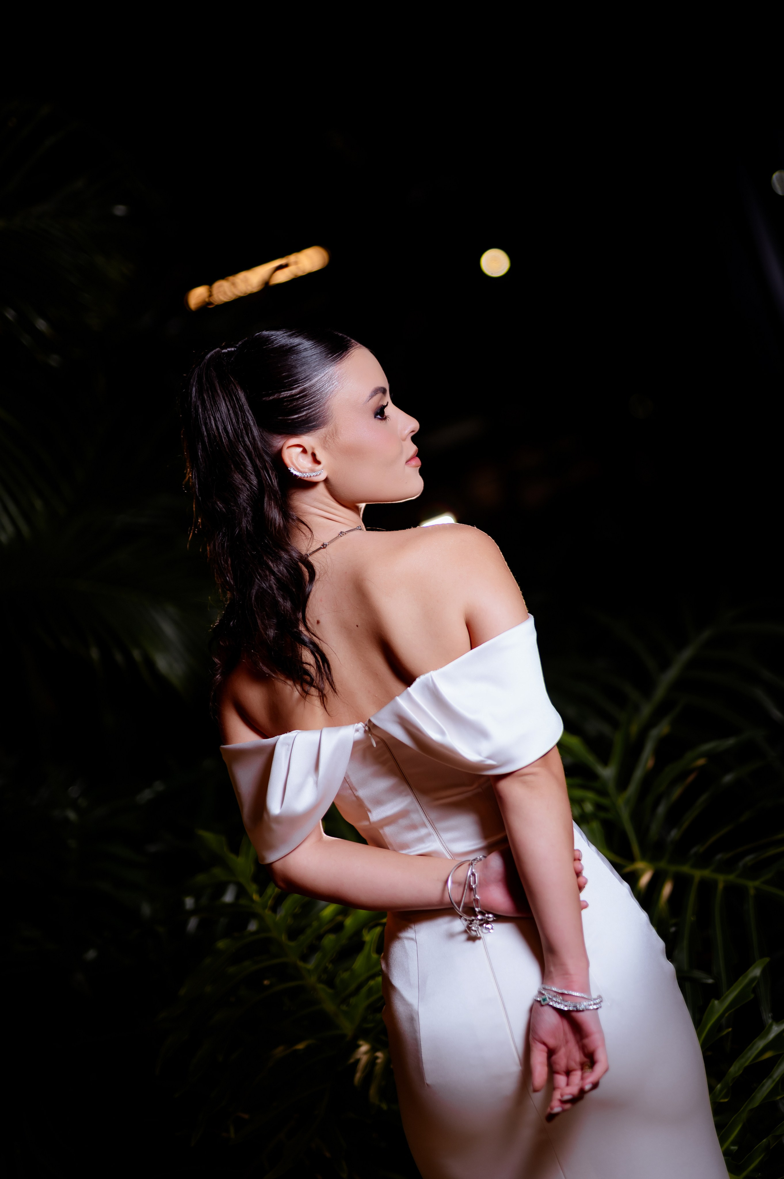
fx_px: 1636
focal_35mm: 50
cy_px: 590
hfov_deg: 27.0
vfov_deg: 39.6
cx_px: 392
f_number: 1.4
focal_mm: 50
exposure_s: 1/160
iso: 160
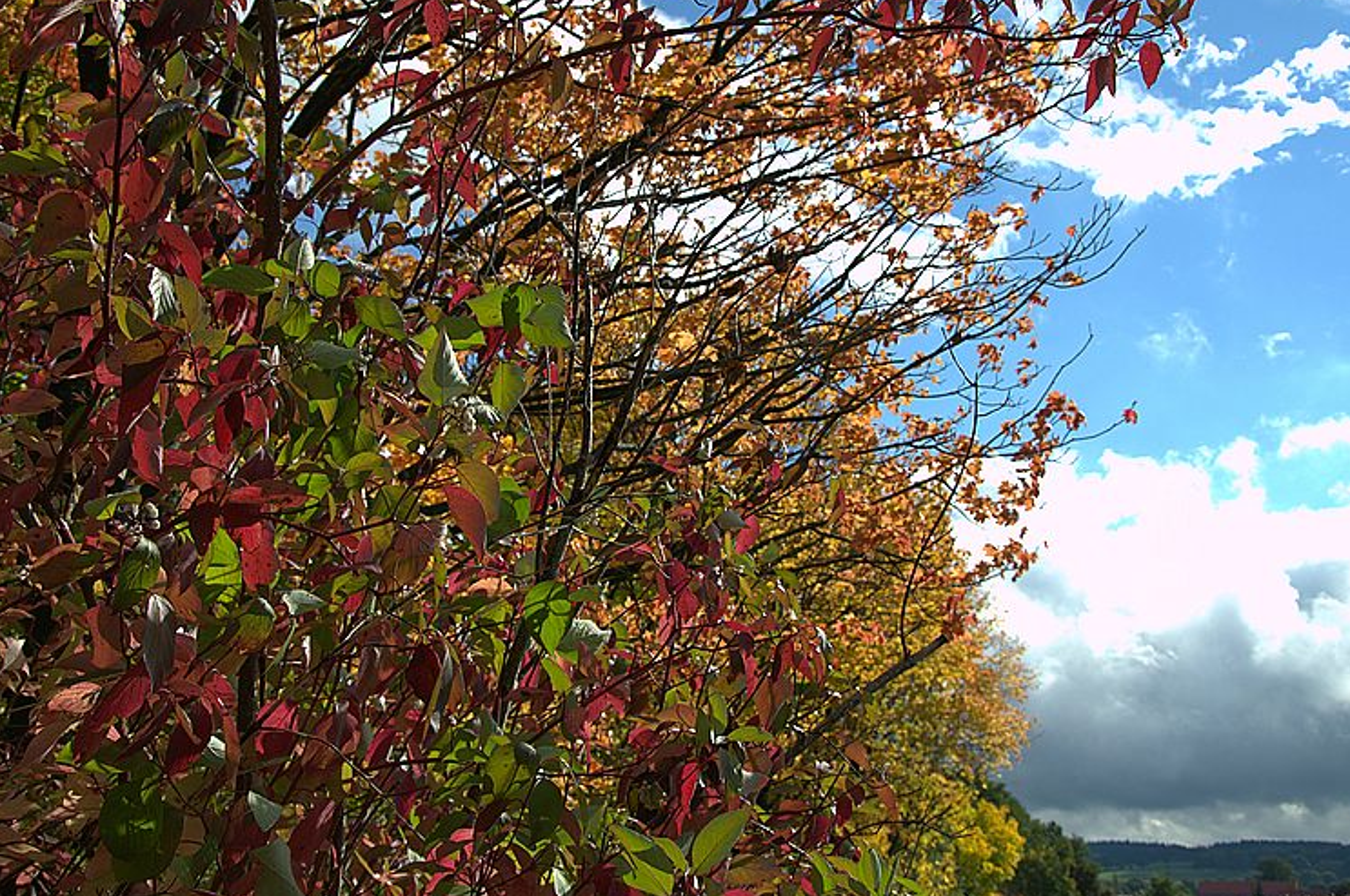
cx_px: 656
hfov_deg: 48.5
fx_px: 1498
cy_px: 374
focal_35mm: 40
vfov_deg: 33.2
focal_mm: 22
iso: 100
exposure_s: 1/320
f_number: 6.3
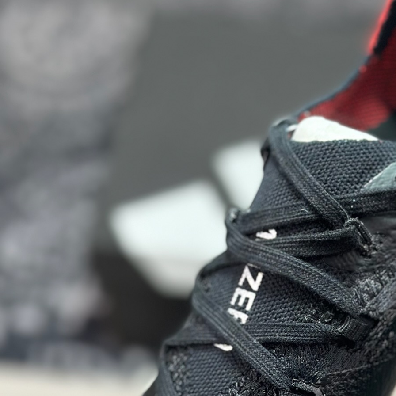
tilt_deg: -55.2
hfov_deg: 17.8
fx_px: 1255
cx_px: 310
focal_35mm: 97
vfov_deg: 17.6
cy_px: 362
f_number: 1.78
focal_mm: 6.86
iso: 80
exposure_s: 1/411
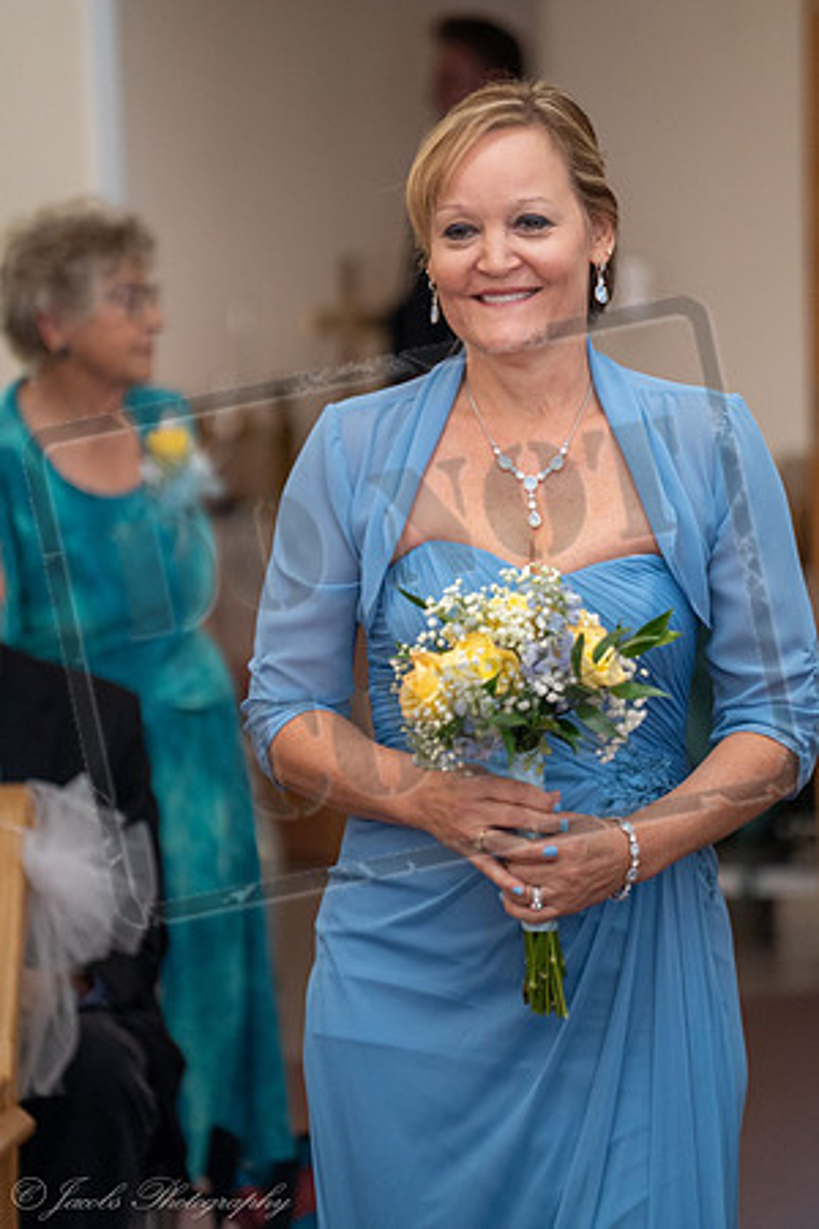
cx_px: 410
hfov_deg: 6.9
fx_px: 6824
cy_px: 614
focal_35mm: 200
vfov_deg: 10.3
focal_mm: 200
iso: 3200
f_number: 4
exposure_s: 1/250
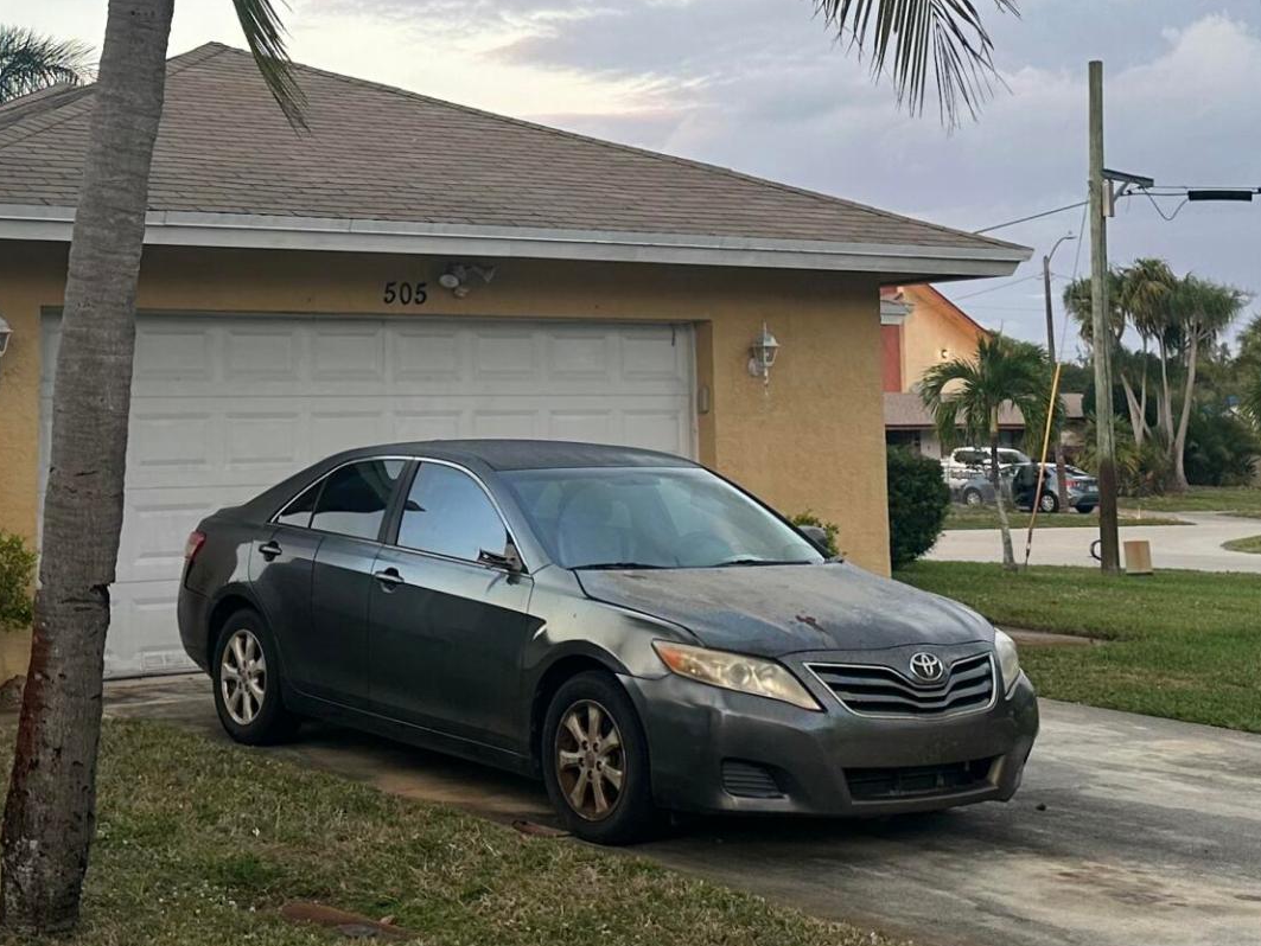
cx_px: 425
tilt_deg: +5.7
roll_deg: +0.1
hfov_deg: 29.6
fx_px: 2369
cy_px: 158
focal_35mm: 65
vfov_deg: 22.2
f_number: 1.78
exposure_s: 1/285
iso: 80
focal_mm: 6.86
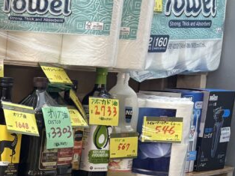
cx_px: -110
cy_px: 222
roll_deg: -0.8
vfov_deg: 13.5
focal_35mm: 106
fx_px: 719
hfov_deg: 16.9
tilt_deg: -9.6
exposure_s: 1/100
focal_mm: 5.96
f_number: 1.6
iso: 125
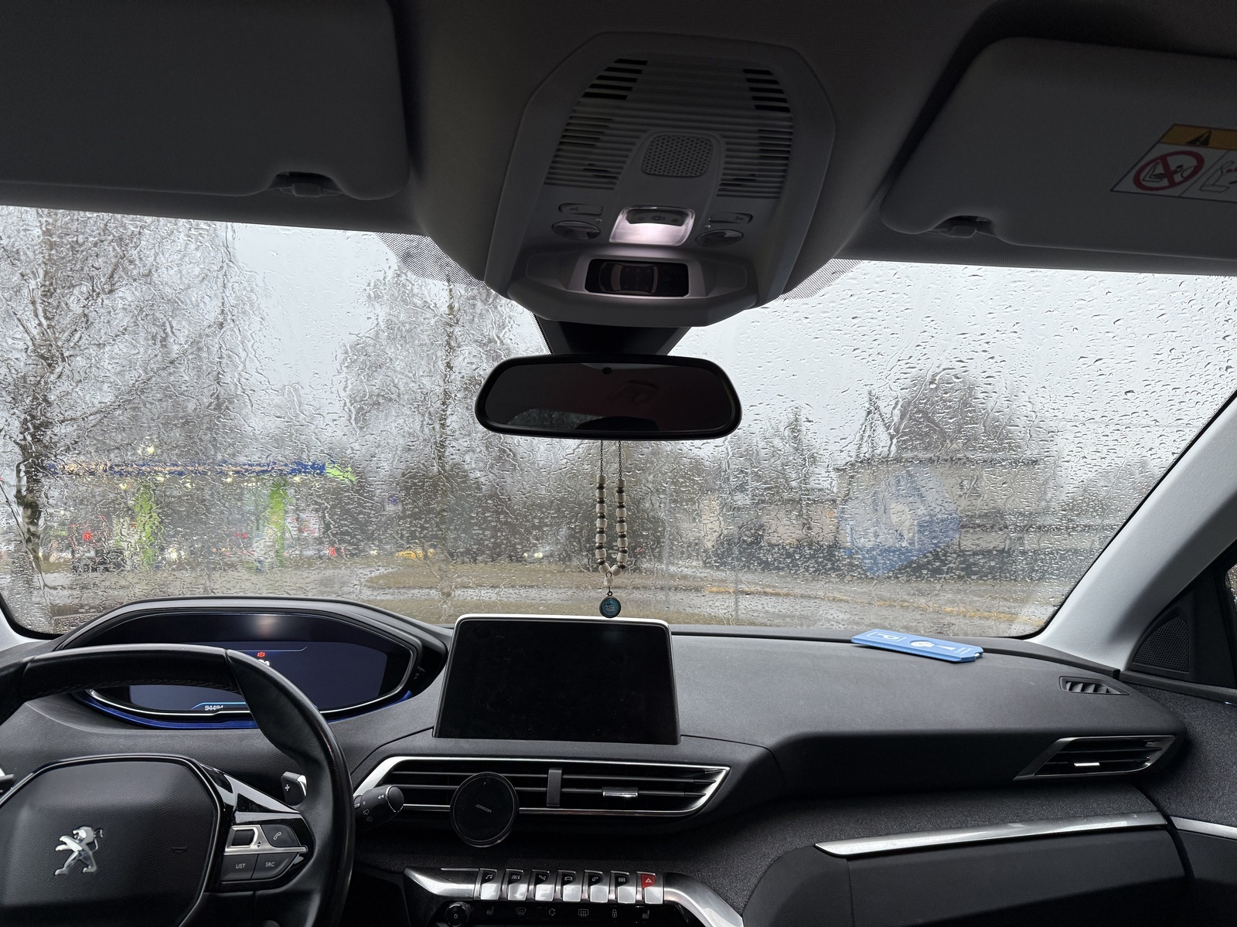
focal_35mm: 24
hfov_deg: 71.6
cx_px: 618
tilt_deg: +4.8
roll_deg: +0.5
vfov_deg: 56.8
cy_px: 464
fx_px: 858
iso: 200
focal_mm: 6.76
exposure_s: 1/85
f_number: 1.78
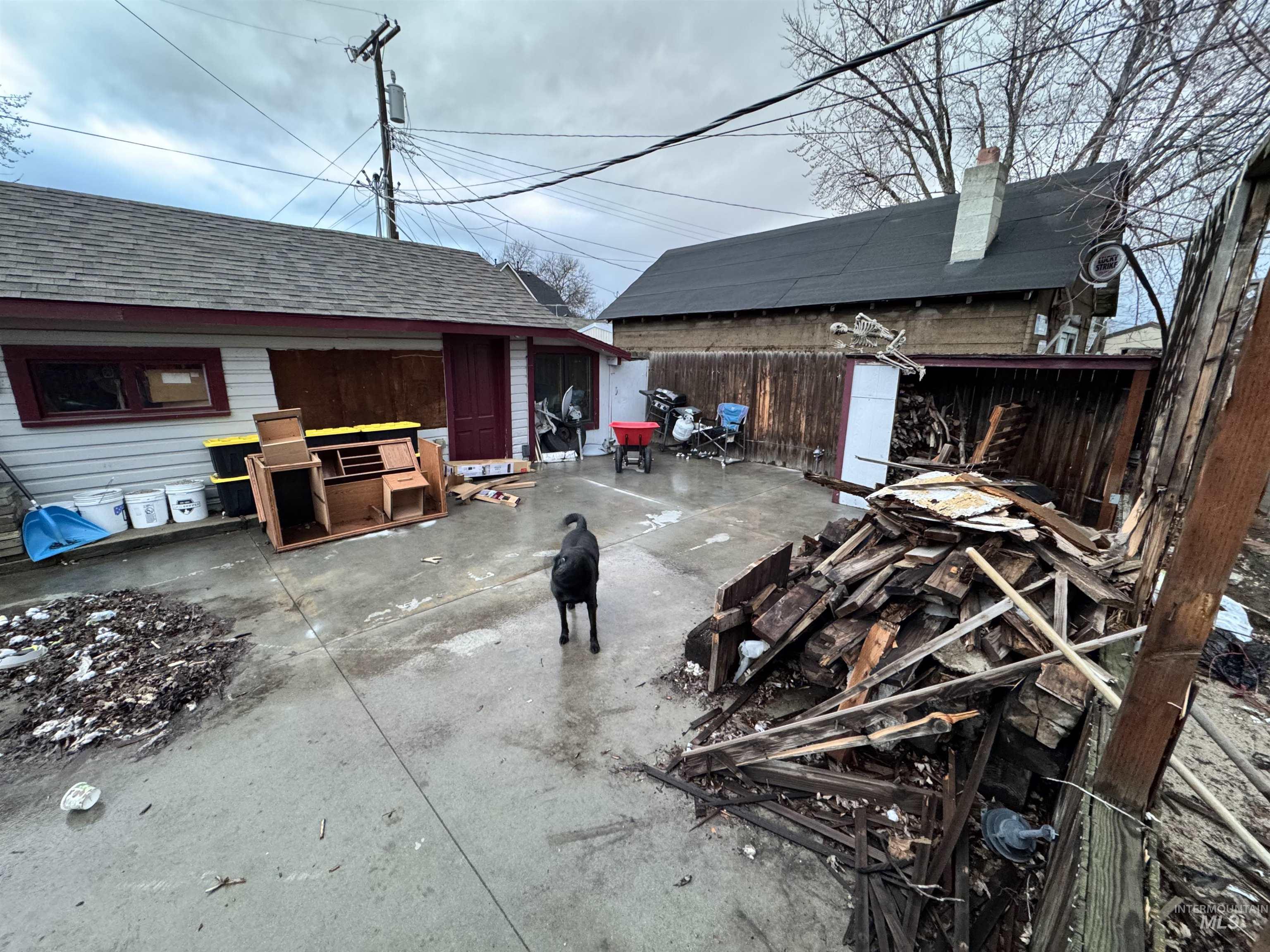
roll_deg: -0.3
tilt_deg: -12.6
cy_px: 476
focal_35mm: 14
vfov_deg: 85.7
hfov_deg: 102.1
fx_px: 514
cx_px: 635
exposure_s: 1/60
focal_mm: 2.22
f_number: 2.2
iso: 500
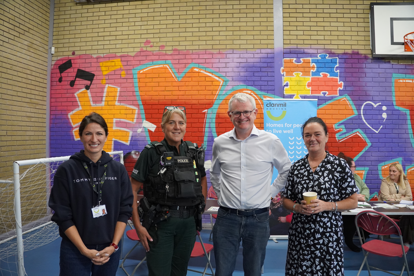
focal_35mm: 27
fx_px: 310
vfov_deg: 47.9
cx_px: 207
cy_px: 138
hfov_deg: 67.4
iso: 2000
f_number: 4
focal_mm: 18
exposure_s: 1/160
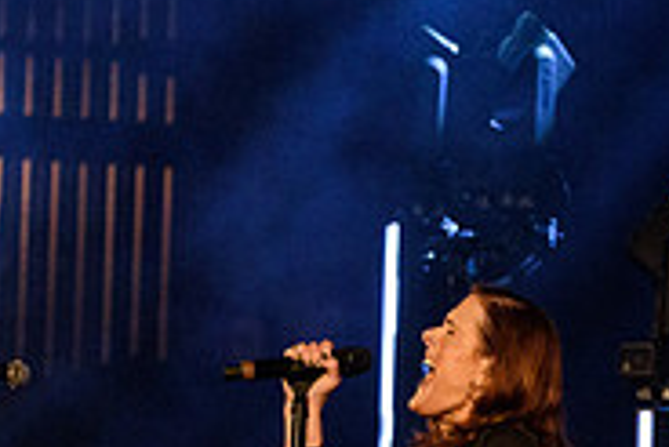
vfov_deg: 2.5
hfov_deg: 3.7
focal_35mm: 560
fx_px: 10415
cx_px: 526
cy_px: 357
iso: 4000
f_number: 5
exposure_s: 1/125
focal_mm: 165
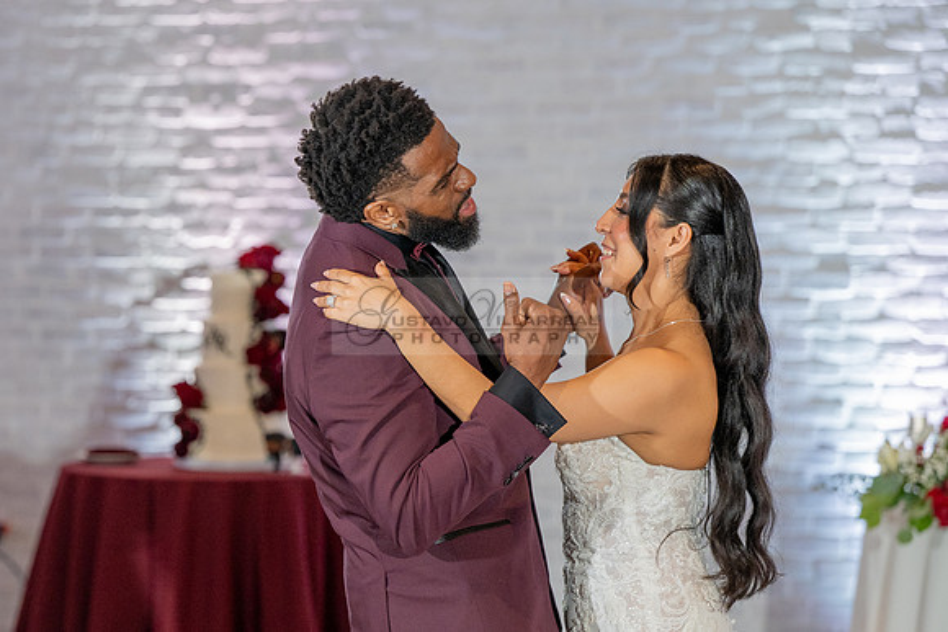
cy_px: 358
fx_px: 3838
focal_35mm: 146
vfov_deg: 9.4
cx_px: 347
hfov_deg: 14.1
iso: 1600
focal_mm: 115
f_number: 3.5
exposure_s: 1/125
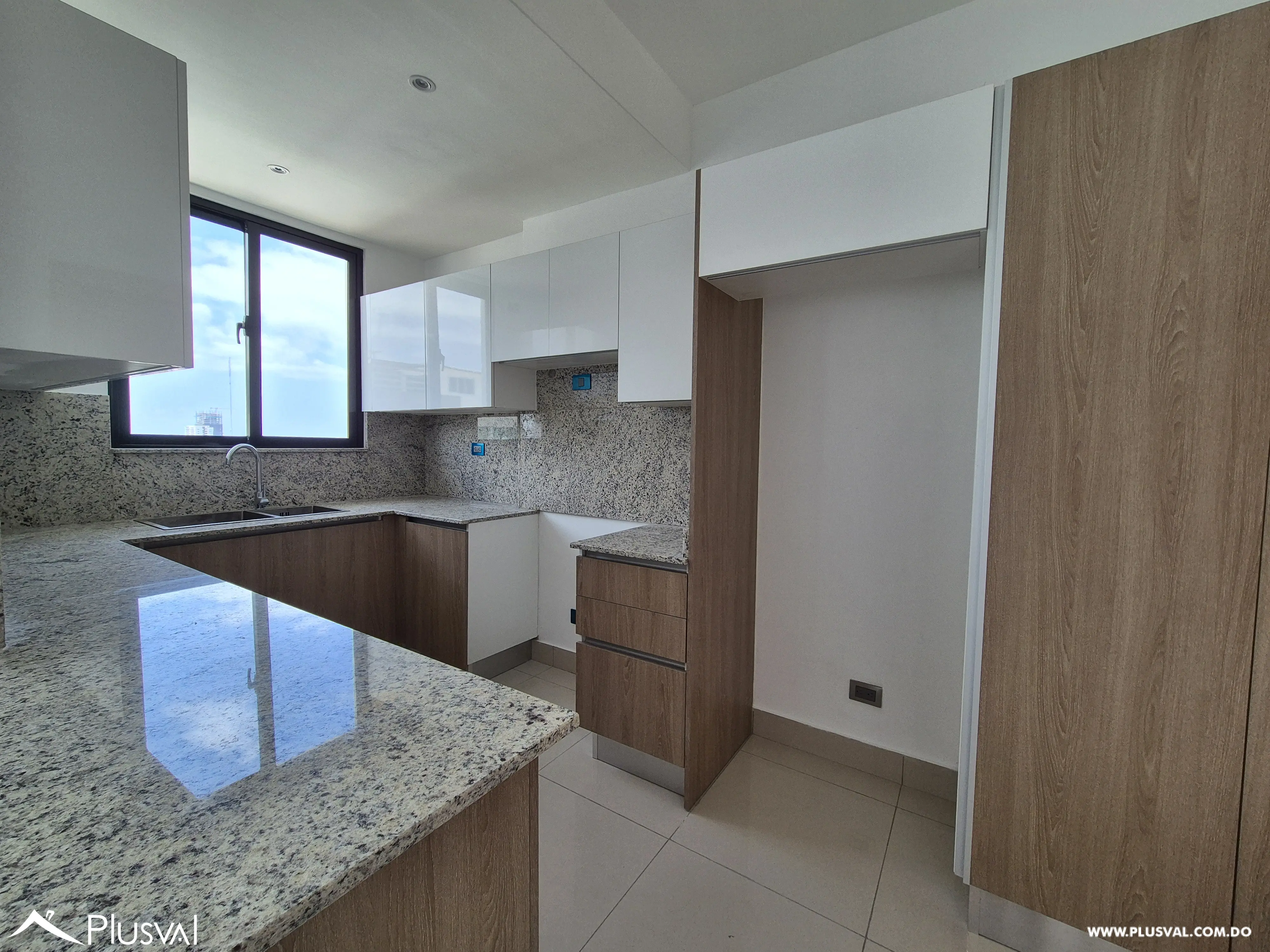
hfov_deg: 106.2
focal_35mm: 13
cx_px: 635
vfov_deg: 89.9
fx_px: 477
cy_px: 476
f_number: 2.2
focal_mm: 2.2
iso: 50
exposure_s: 1/269
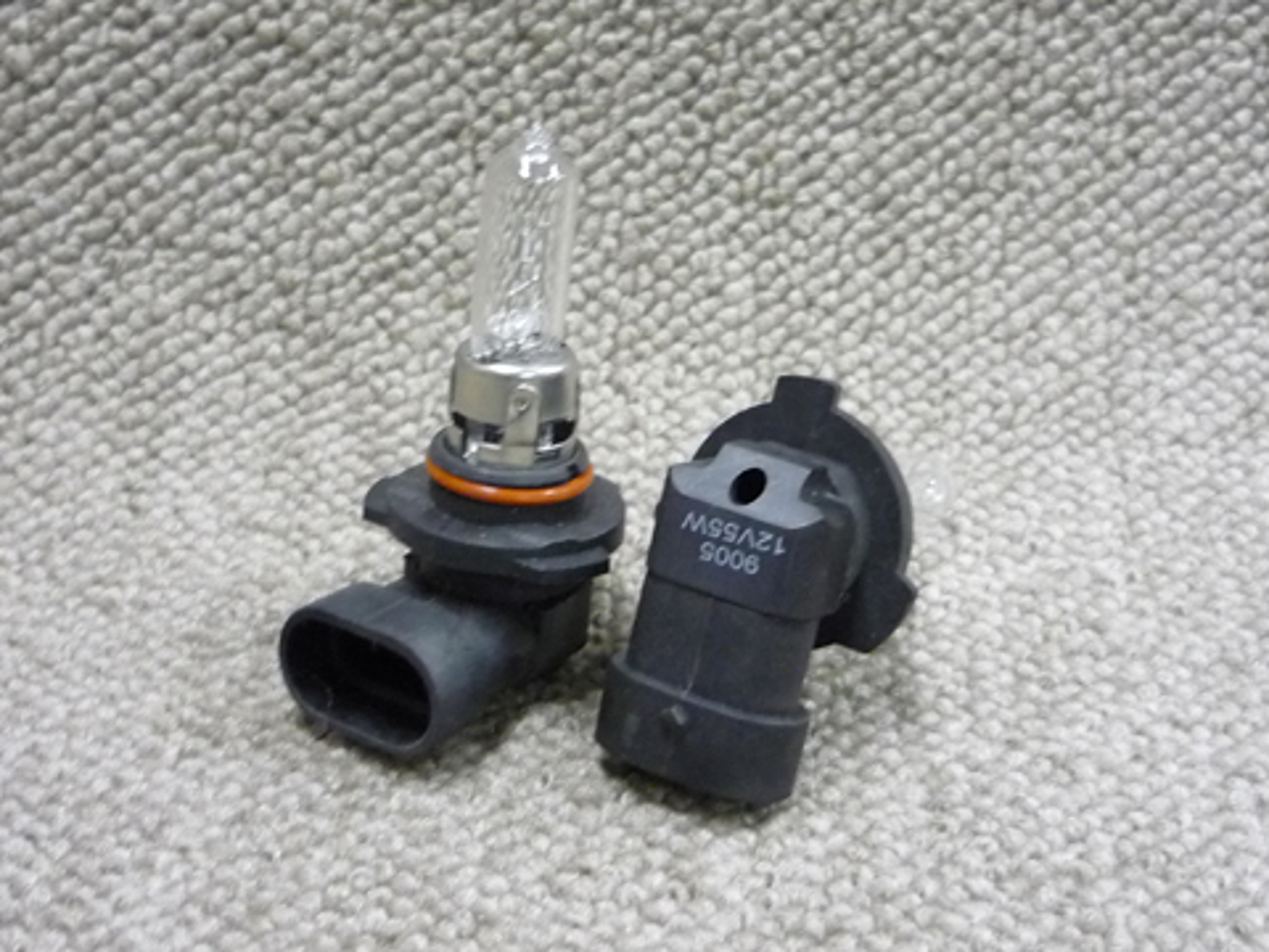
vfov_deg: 25.2
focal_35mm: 58
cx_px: 634
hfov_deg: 33.2
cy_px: 476
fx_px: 2126
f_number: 2.9
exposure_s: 1/15
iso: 400
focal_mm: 6
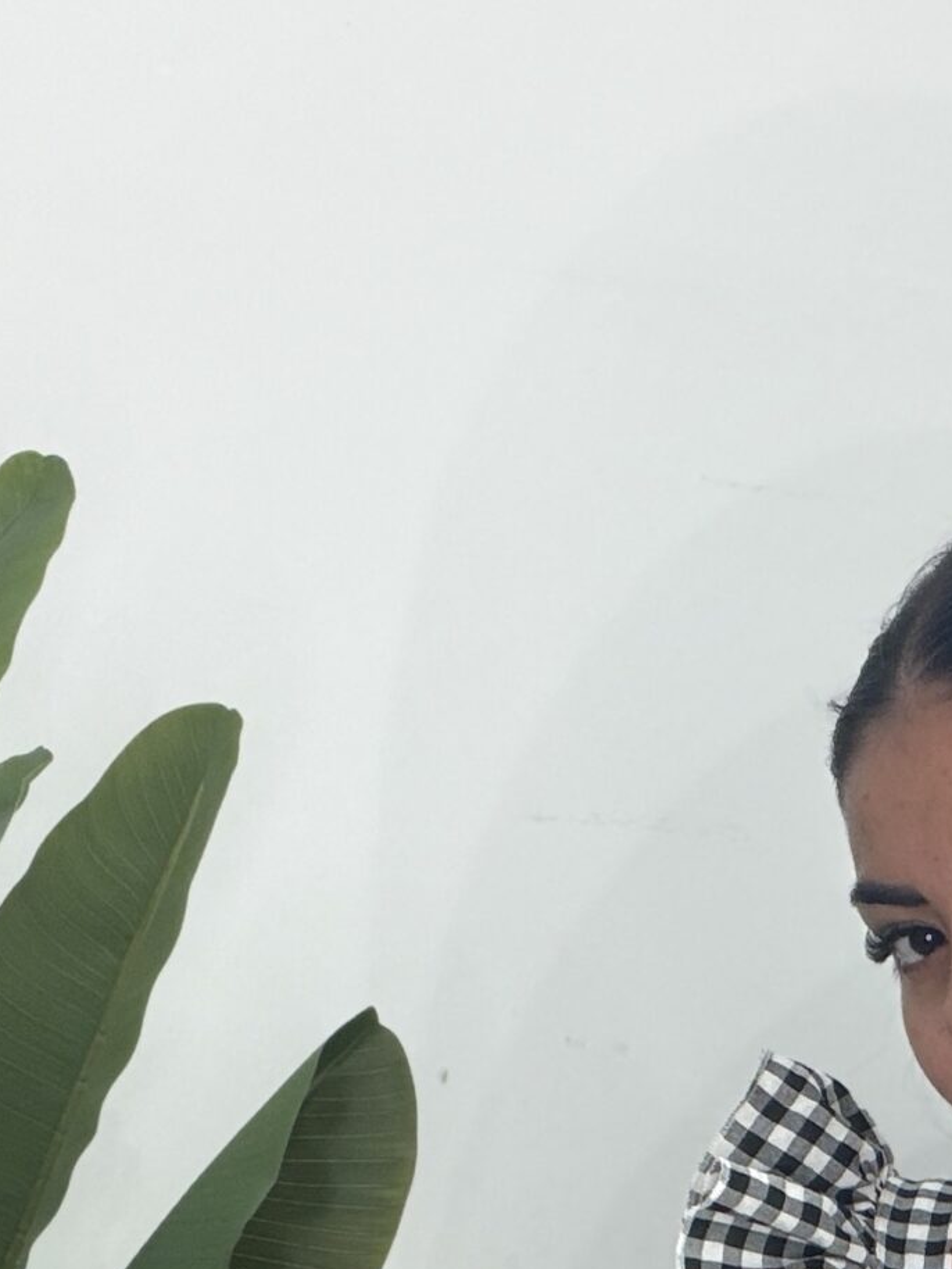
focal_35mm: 84
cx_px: 1013
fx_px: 3079
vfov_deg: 21.1
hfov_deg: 17.1
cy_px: 1666
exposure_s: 1/100
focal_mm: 2.71
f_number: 1.9
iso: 64
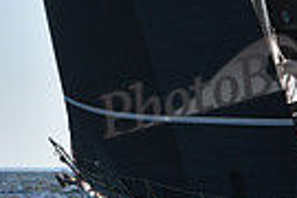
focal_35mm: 301
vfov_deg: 4.6
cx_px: 526
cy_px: 164
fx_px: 2483
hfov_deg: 6.7
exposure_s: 1/800
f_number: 4.5
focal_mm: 70
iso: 250
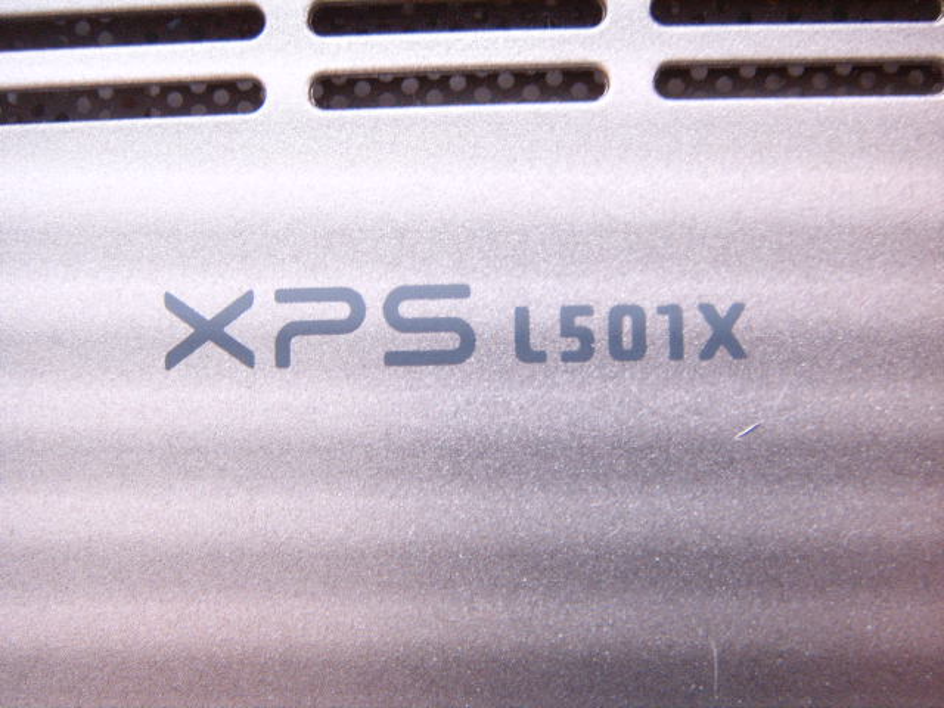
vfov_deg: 36.8
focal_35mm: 39
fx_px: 1064
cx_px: 472
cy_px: 354
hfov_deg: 47.9
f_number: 3.5
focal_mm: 6.6
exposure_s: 1/8
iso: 152
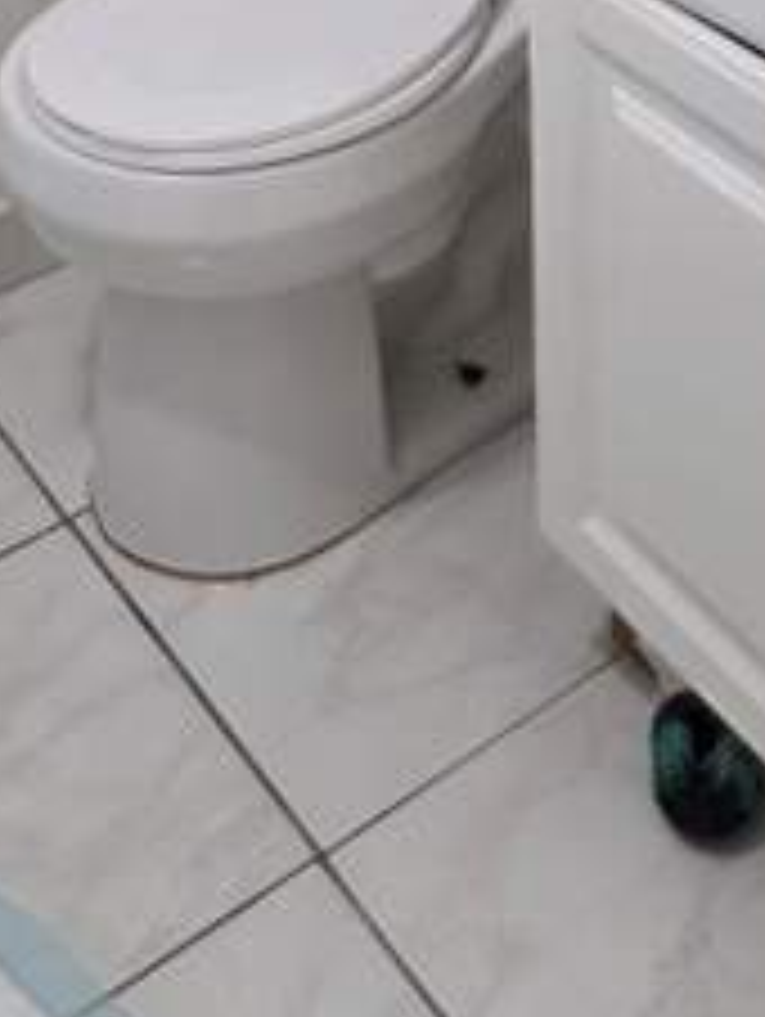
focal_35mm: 65
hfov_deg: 22.6
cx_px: 396
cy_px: -382
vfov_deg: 24.9
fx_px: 1912
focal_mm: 6.3
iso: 500
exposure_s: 1/120
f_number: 1.7
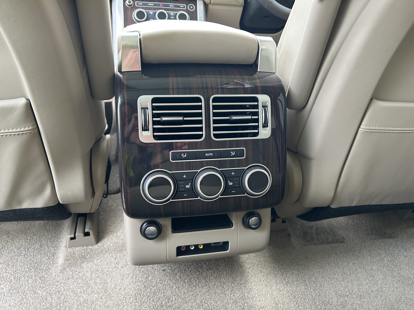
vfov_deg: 53.1
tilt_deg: -28.0
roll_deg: -4.8
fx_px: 311
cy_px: 155
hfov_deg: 67.3
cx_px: 207
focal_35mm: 26
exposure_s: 1/76
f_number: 1.5
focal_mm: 5.7
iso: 125
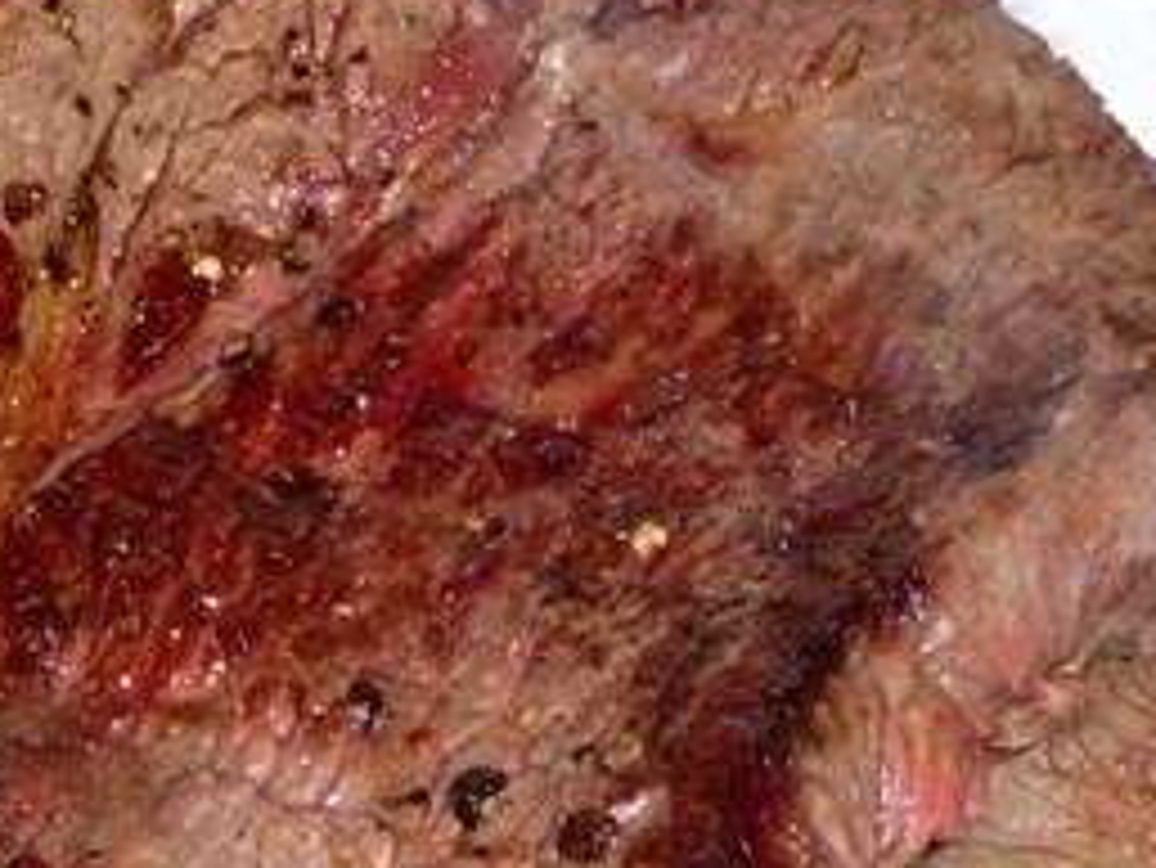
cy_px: 872
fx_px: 4577
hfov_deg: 14.3
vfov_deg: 10.7
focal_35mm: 137
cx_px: 184
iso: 100
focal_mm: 9.3
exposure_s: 1/30
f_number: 4.3
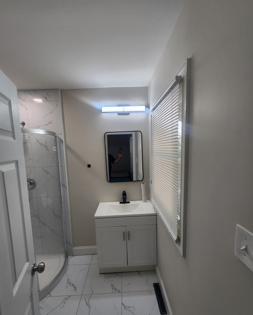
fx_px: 131
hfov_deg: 88.0
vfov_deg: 100.5
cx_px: 128
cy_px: 168
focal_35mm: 14
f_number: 2.2
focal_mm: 2.2
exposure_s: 1/120
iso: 100
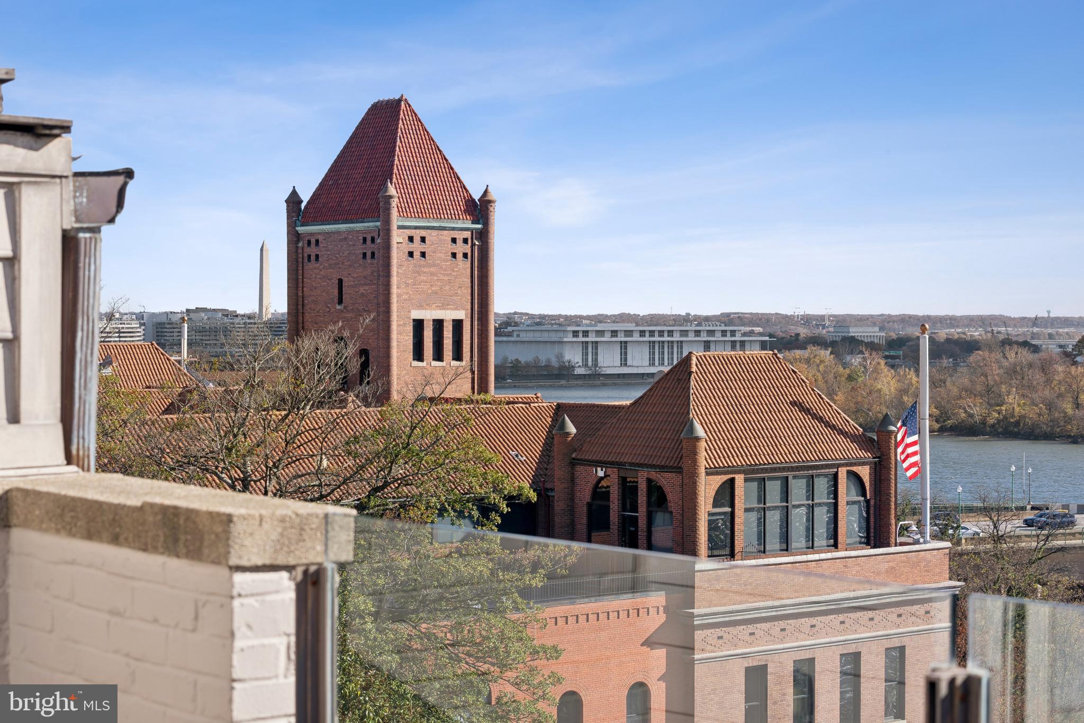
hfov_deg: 28.8
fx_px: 2108
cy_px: 362
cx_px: 542
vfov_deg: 19.5
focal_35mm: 70
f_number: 9
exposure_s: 1/160
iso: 80
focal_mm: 70
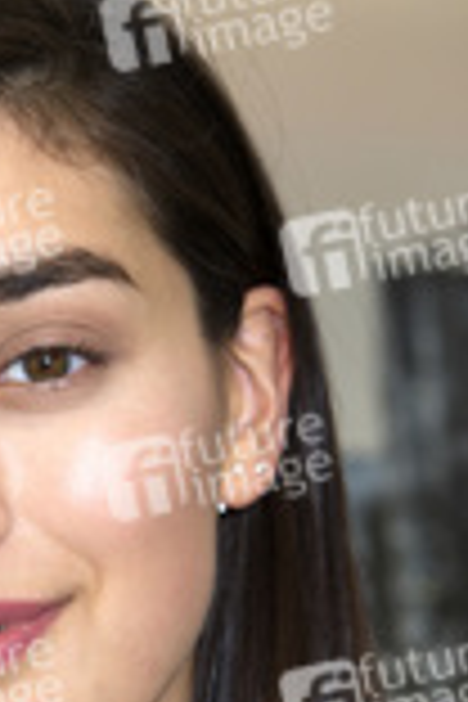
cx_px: -176
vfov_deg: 12.6
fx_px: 3159
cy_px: 580
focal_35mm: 162
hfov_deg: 8.3
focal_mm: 56
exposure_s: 1/250
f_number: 4.5
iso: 200
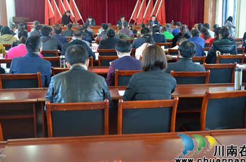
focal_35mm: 52
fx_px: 354
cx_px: 136
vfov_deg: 25.8
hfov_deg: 38.2
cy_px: 76
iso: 1600
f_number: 4
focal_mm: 28
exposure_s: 1/30
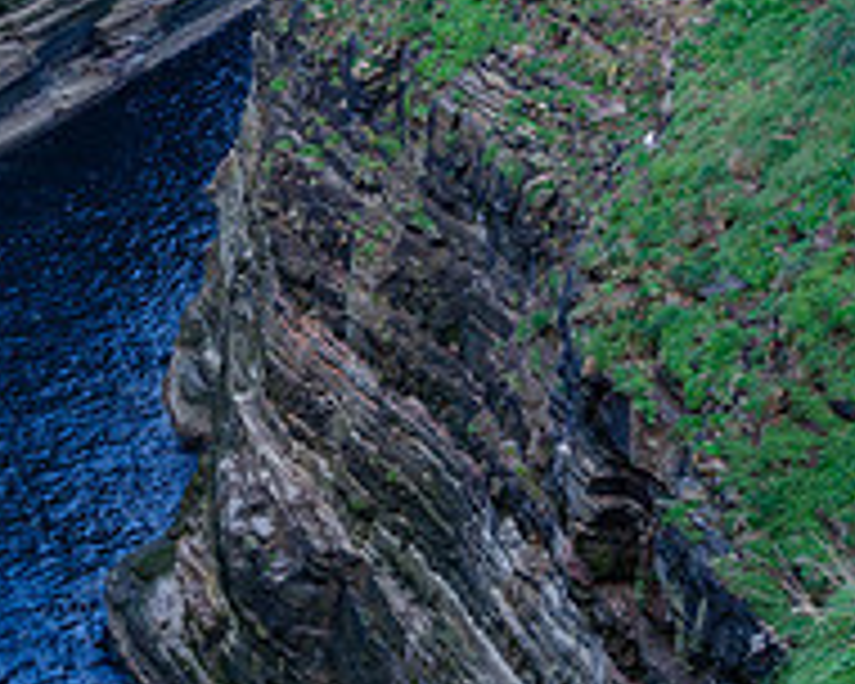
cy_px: 256
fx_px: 2606
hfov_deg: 18.3
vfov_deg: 14.9
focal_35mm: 103
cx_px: 45
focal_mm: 24
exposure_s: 1/40
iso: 100
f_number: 7.1
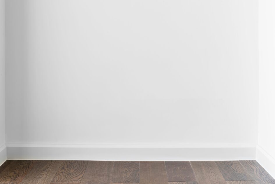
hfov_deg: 38.2
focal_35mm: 52
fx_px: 397
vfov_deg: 26.0
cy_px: 92
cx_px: 138
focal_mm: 52
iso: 100
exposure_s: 1/6
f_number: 13
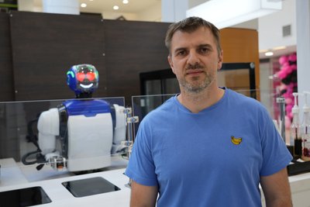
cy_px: 104
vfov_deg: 34.2
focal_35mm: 39
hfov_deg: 49.5
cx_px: 155
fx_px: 336
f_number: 4
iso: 200
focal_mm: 39
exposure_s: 1/50
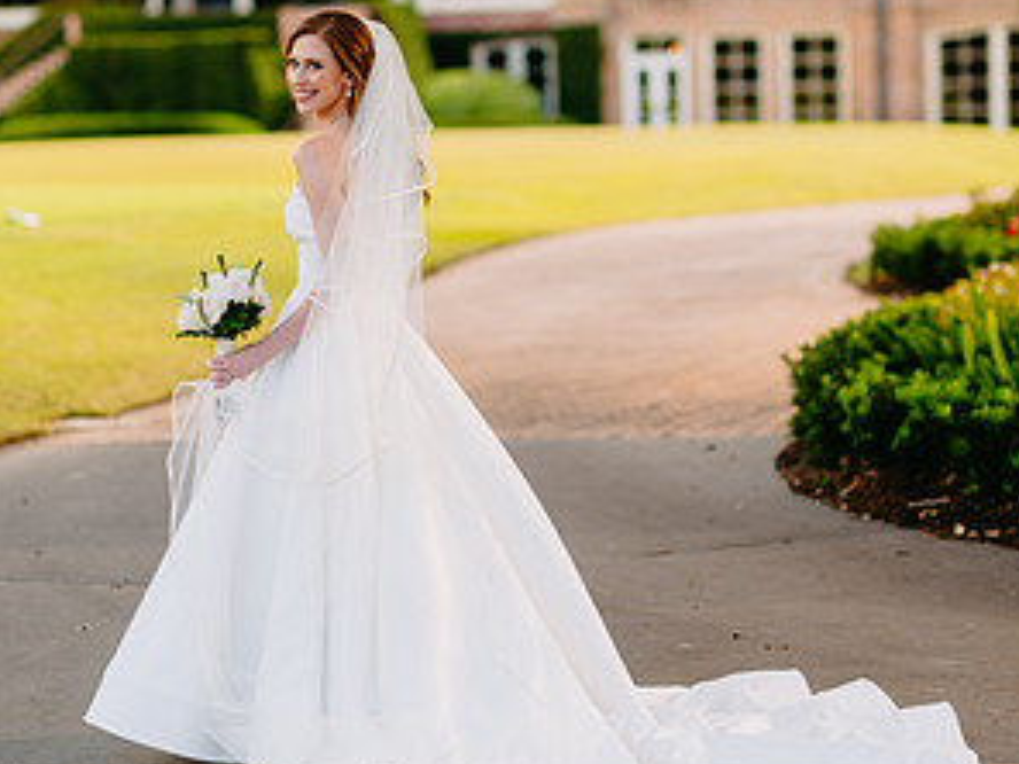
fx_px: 3650
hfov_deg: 15.9
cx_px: 511
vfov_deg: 11.9
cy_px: 320
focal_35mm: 124
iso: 100
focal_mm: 85
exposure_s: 1/640
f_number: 2
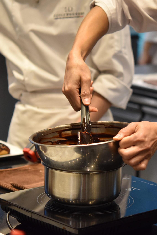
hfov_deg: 10.1
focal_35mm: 136
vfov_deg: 15.1
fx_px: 890
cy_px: 117
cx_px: 101
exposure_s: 1/500
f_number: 2.8
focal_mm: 60
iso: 800
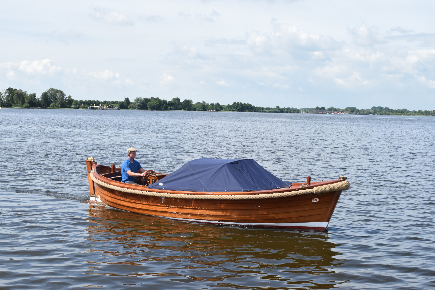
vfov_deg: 26.5
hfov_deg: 38.9
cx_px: 218
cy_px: 145
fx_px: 616
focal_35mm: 51
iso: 640
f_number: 18
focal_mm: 34
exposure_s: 1/320
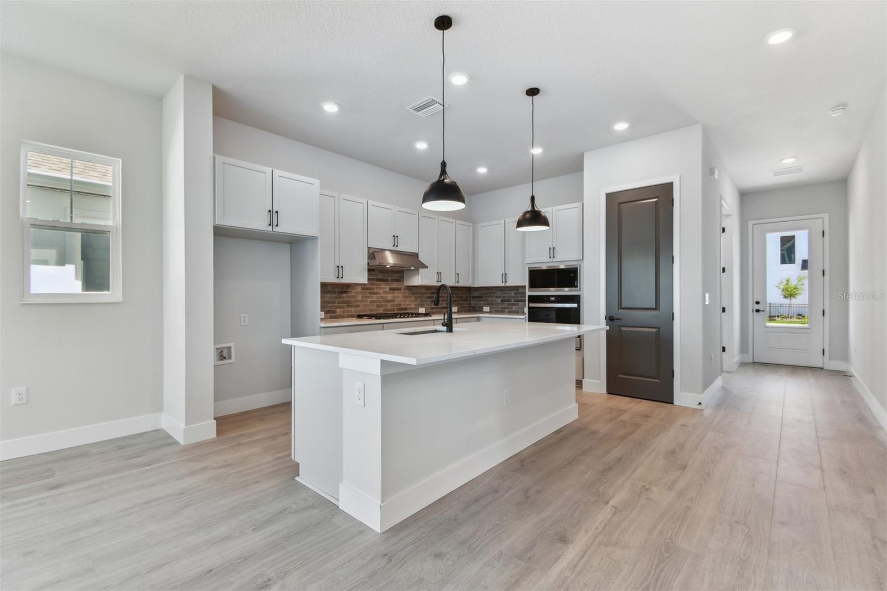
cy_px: 296
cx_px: 444
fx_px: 369
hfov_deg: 100.4
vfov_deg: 77.3
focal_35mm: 15
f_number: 7.1
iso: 100
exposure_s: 1/15
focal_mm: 10
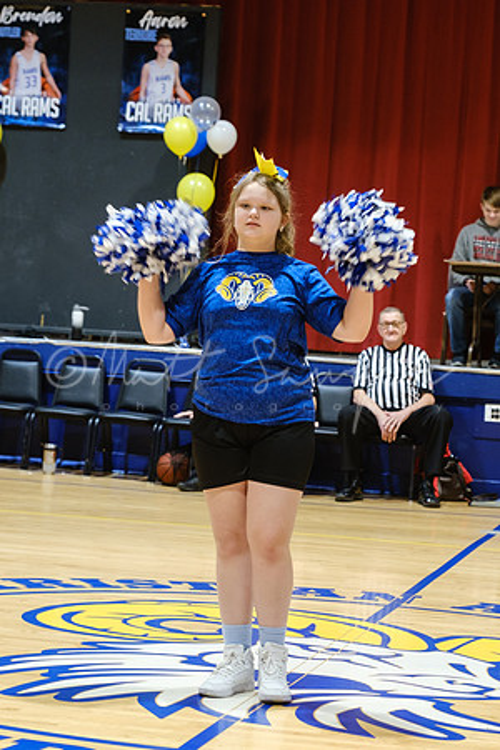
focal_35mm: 104
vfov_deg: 19.7
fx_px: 2164
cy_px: 393
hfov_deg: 13.2
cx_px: 250
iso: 800
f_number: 2.8
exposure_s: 1/125
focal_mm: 42.7
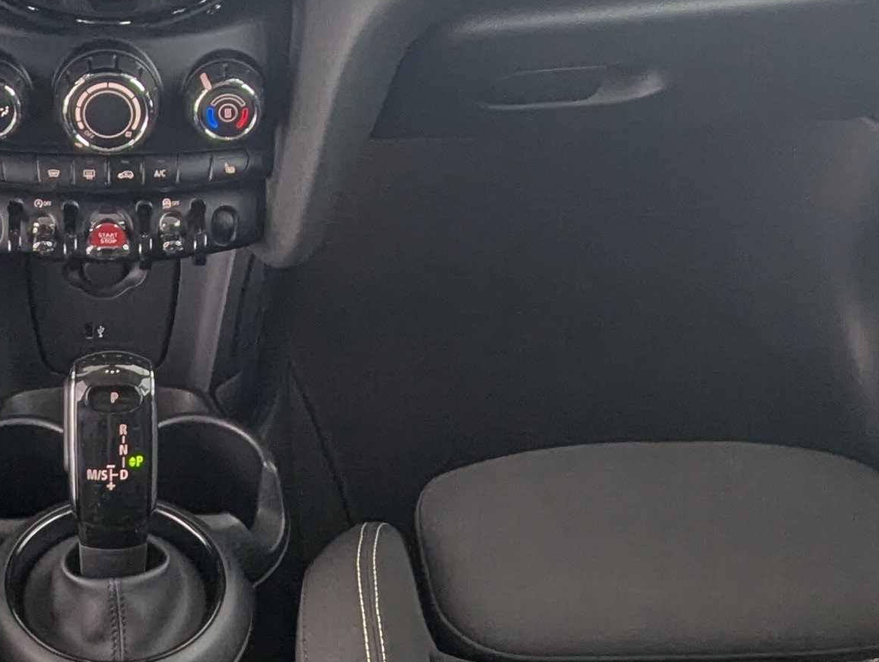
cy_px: 388
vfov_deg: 26.1
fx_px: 1424
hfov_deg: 33.6
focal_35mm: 56
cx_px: 225
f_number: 2.2
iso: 66
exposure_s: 1/36.4
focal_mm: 2.35
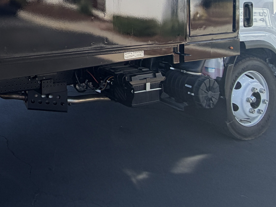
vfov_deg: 32.8
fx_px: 295
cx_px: -87
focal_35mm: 37
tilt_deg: -1.3
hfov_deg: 34.4
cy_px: -33
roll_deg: -1.2
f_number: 2.2
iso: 40
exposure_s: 1/540
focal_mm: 2.22
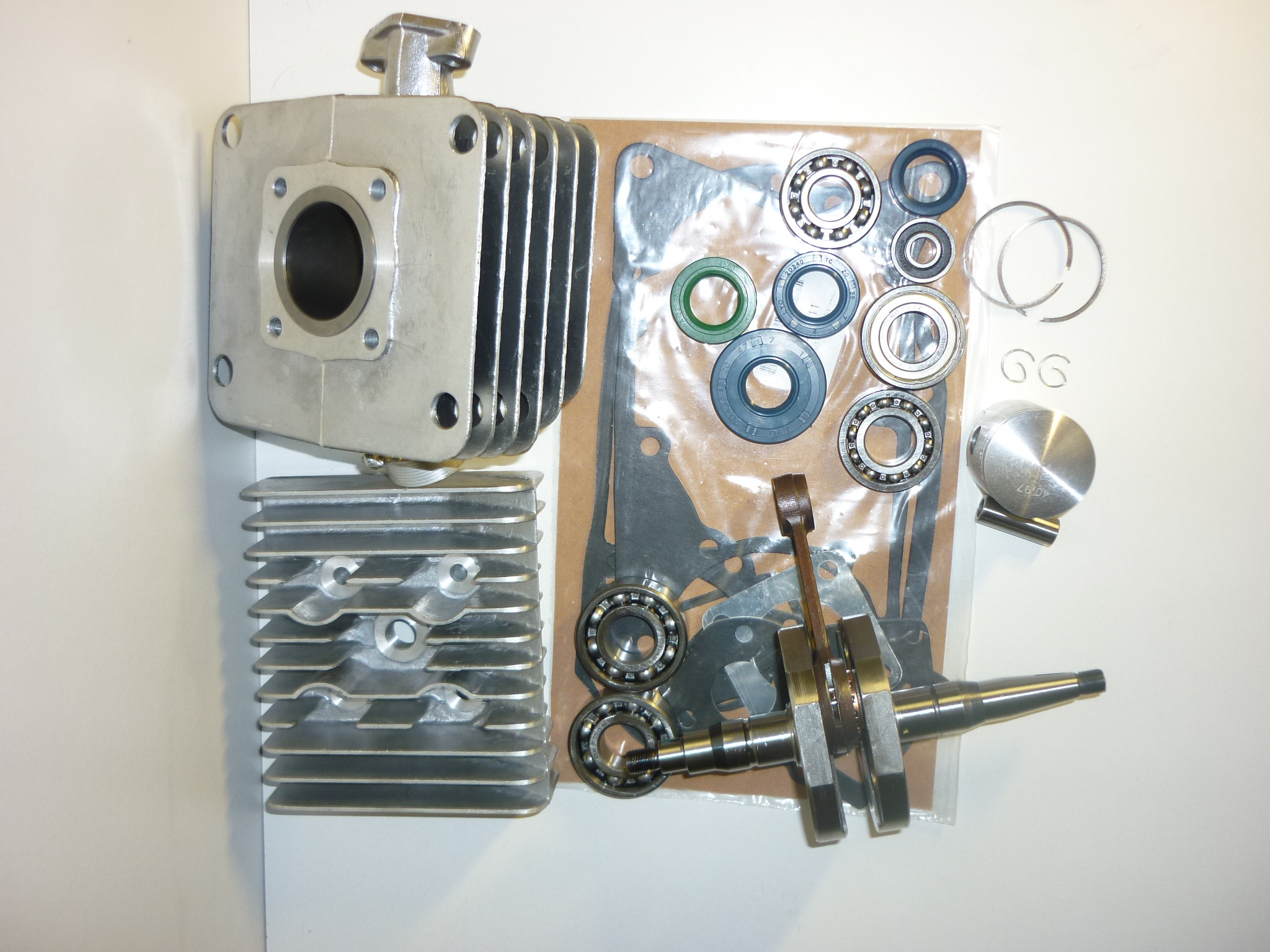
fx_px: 1211
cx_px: 635
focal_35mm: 33
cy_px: 476
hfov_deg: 55.4
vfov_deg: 42.9
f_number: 2.8
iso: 100
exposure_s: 1/30
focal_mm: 5.5
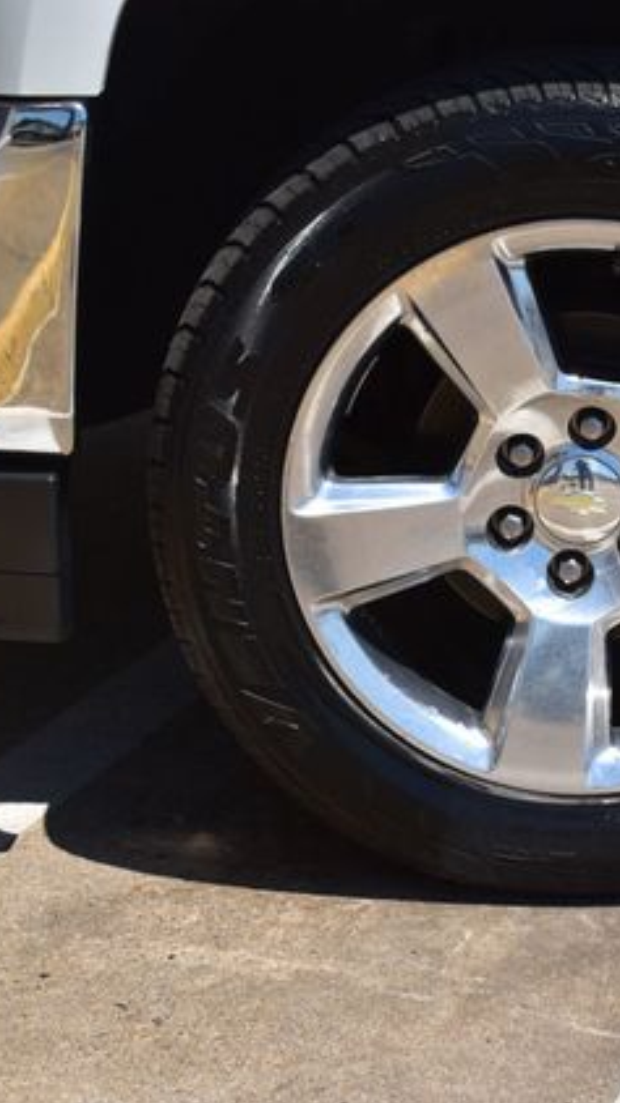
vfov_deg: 21.4
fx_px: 2926
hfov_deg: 12.0
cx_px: 591
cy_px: 552
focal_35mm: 100
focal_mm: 42
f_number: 11
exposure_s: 1/500
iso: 280
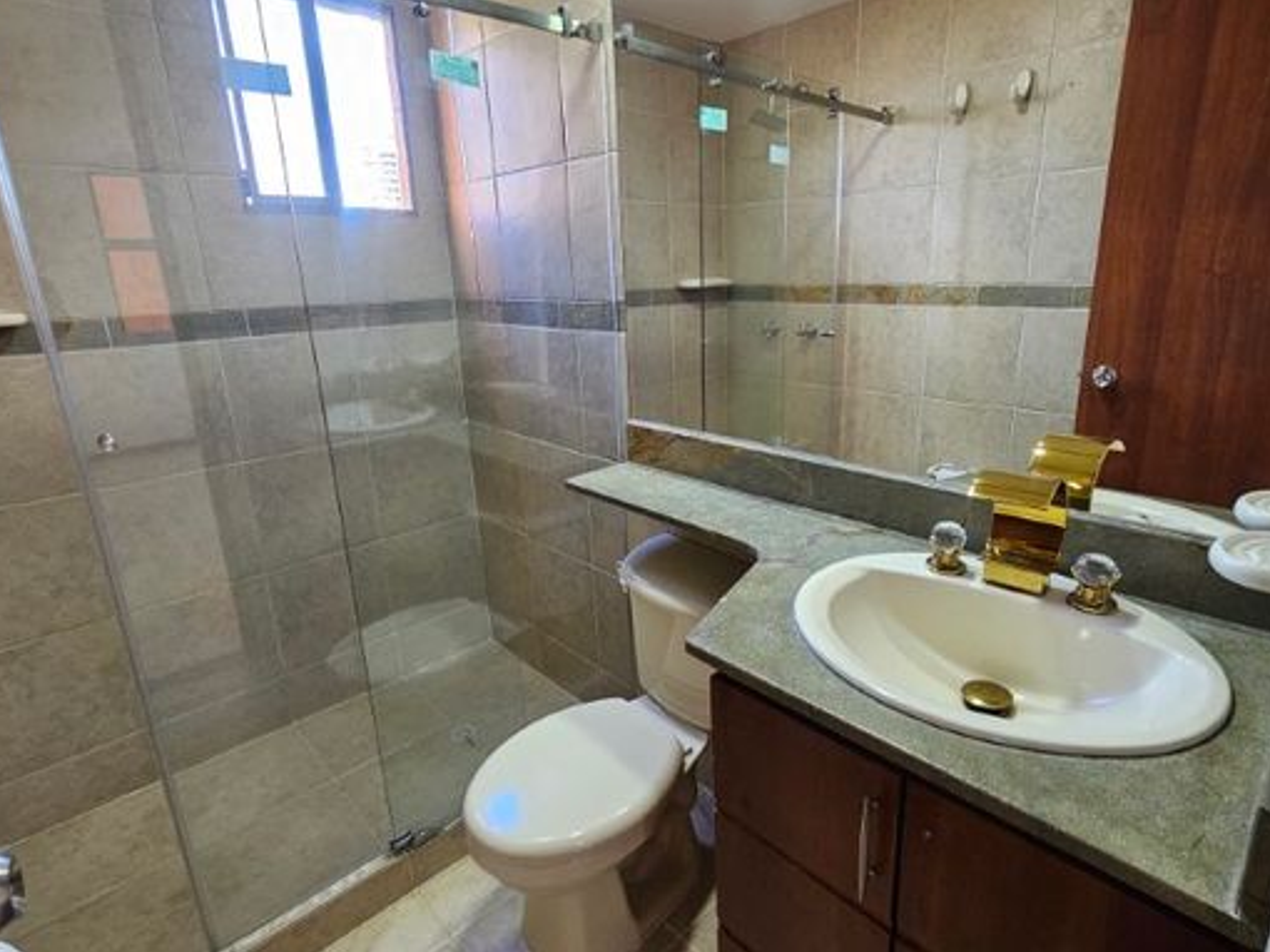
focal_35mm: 17
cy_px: 461
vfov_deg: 74.7
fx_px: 623
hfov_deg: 90.9
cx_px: 681
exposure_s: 1/60
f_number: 2.2
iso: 320
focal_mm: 2.2
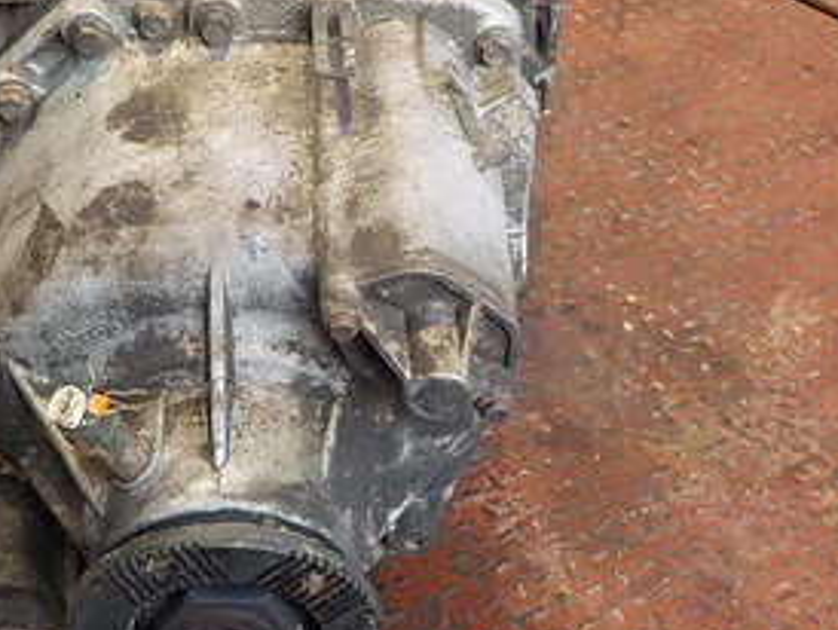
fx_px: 1696
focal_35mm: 70
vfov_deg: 20.9
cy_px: 183
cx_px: 232
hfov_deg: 27.5
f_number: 3.3
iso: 250
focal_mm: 4.1
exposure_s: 1/30
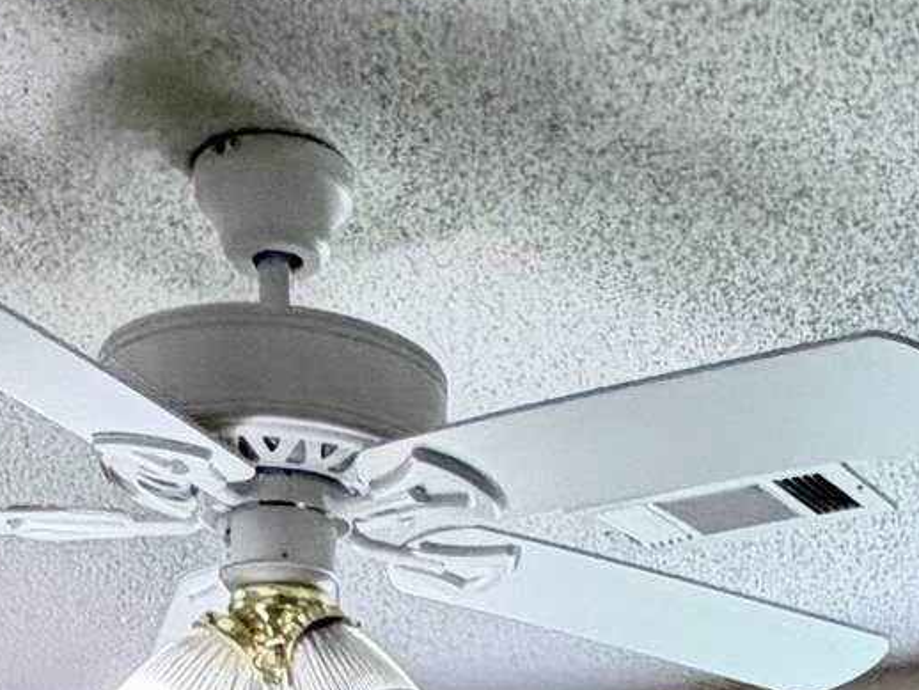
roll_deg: +0.2
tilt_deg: -11.6
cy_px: 1705
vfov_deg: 13.0
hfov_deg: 23.4
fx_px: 2205
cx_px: 626
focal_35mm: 83
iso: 200
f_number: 2.2
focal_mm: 2.22
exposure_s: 1/60
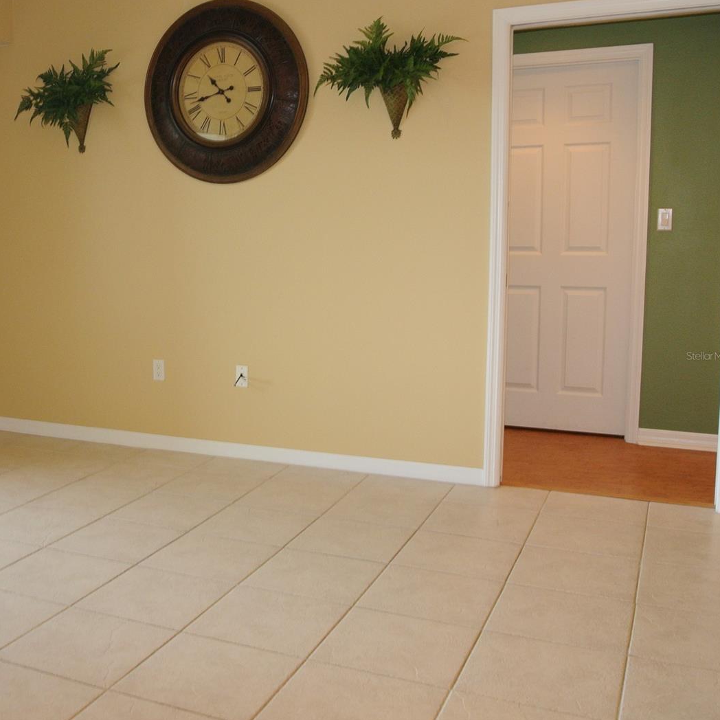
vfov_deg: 42.8
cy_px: 356
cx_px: 185
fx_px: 918
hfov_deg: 41.6
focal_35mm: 39
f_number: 5.6
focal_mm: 11.4
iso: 400
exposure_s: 1/20
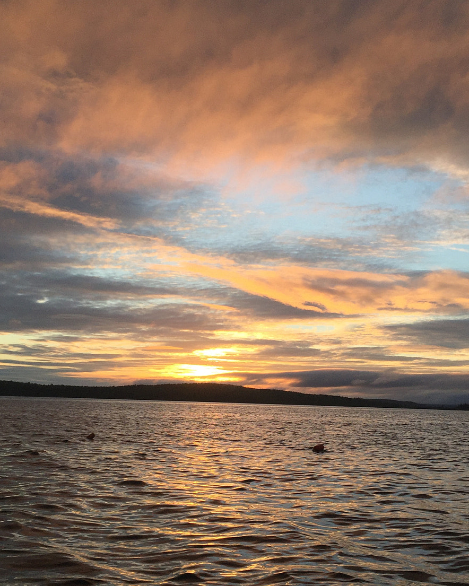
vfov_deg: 44.7
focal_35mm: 41
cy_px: 337
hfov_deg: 36.5
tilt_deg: +7.1
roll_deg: -1.5
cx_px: 247
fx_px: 711
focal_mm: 4.15
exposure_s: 1/989
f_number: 2.2
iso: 32
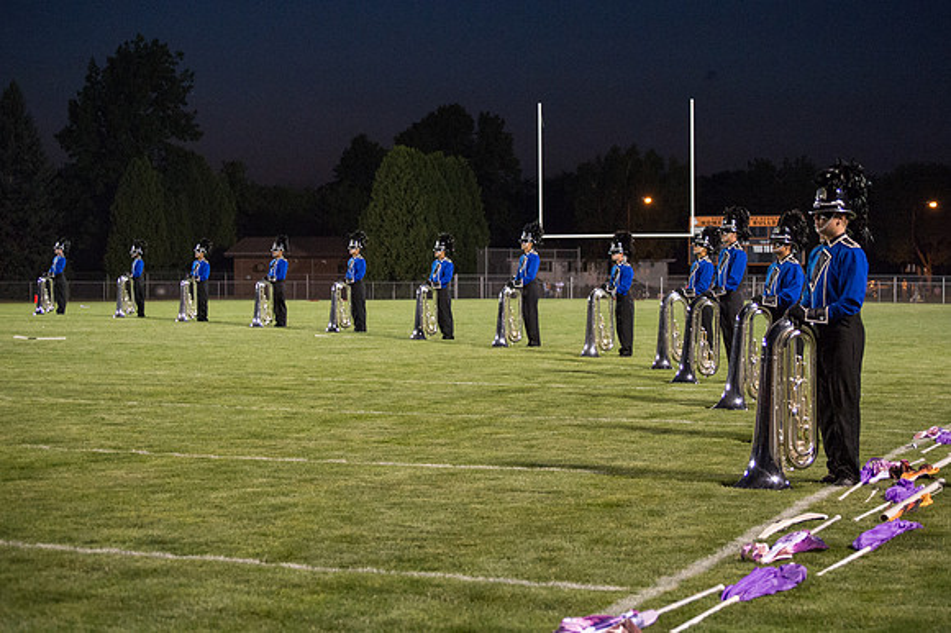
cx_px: 536
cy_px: 316
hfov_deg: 25.6
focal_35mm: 79
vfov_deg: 17.2
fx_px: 2093
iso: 4500
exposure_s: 1/200
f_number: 4.5
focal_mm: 70
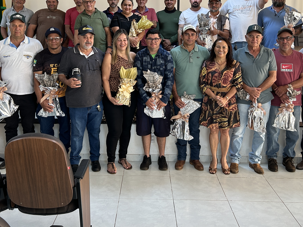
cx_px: 137
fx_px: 350
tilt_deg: -6.0
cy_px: 56
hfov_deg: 46.7
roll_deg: +0.6
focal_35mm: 40
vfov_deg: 35.2
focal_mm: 5.7
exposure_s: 1/60
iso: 80
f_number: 1.5
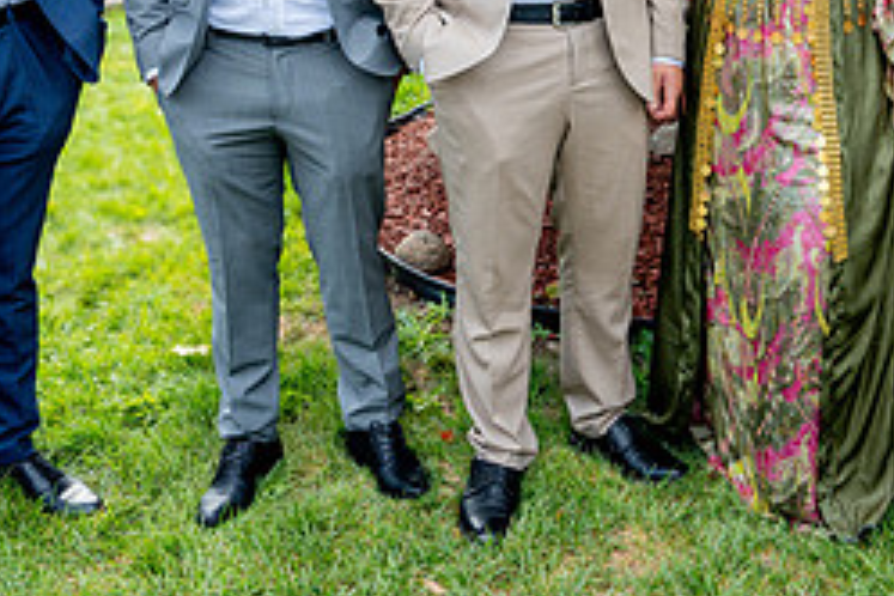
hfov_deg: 35.2
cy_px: 5
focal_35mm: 56
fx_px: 1391
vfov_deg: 23.2
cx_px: 621
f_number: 7.1
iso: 320
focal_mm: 24
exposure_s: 1/200
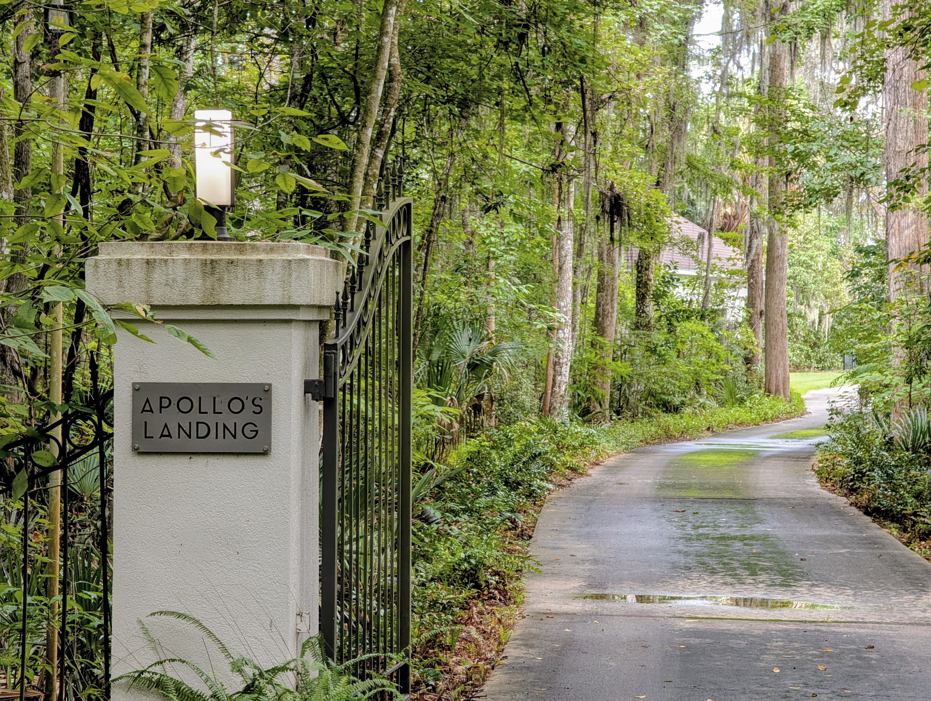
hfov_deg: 17.9
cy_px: 350
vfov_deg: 13.5
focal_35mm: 110
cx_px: 466
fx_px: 2963
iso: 61
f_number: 2.8
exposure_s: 1/24.9
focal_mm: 17.91
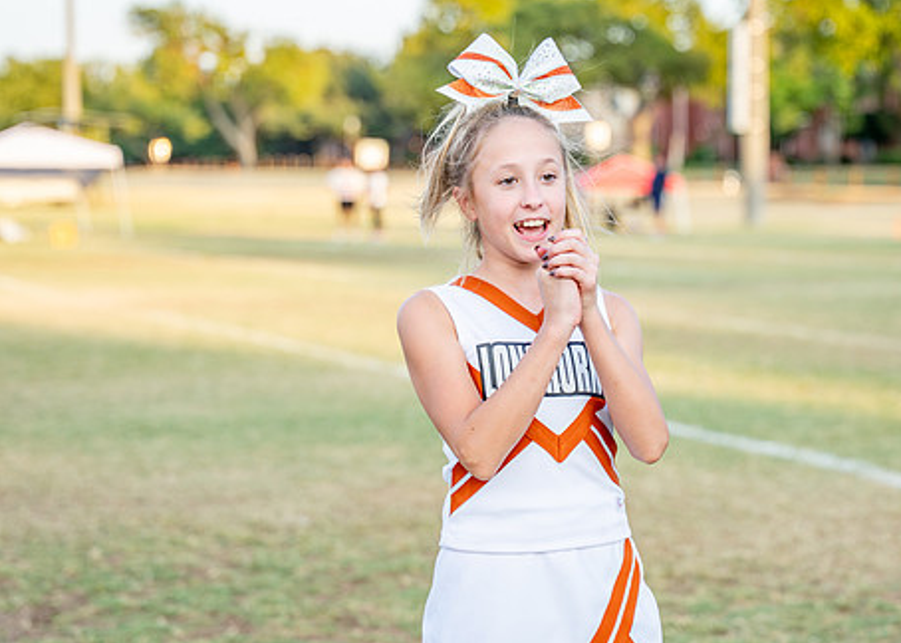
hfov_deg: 18.0
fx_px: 2840
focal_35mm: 111
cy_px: 323
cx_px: 543
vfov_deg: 12.9
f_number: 2.8
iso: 200
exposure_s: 1/800
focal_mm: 70
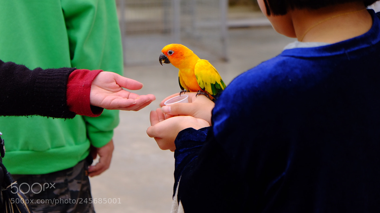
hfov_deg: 24.2
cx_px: 188
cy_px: 92
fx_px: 887
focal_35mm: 88
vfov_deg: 13.7
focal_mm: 55
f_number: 4
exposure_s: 1/60
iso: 640
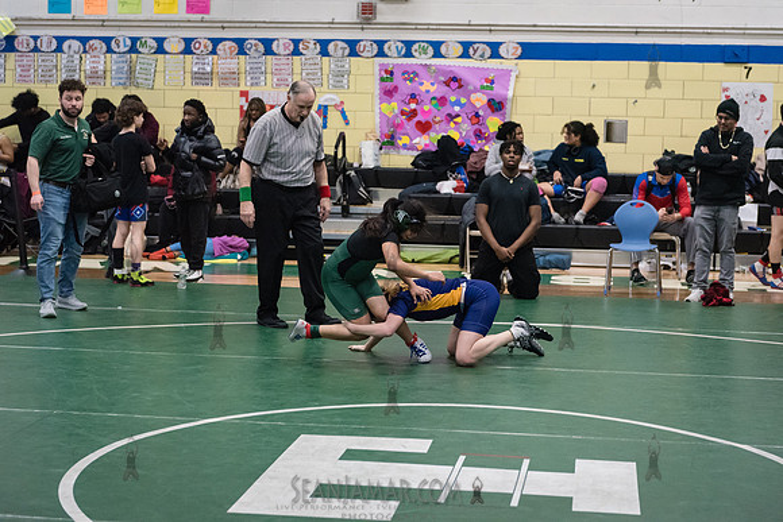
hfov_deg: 28.8
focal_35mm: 70
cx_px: 392
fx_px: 1523
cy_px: 261
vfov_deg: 19.5
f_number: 3.2
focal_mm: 70
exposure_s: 1/640
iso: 8000
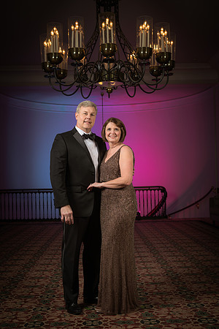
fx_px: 456
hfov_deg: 27.0
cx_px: 110
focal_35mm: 50
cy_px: 164
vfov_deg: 39.6
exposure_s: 1/250
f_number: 5.6
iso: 100
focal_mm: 50
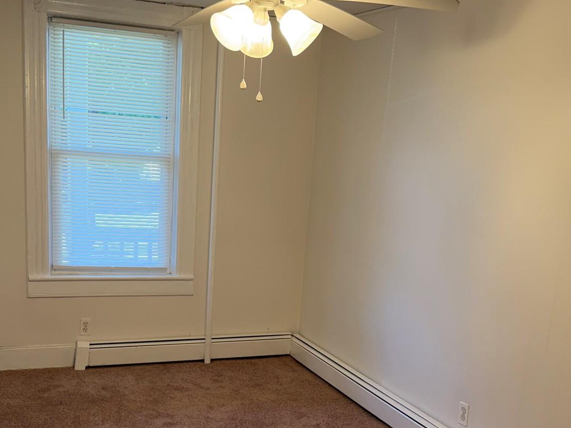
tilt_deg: -13.8
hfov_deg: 42.0
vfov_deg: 31.5
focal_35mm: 45
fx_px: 742
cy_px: 329
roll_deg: -3.7
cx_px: 255
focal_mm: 6.76
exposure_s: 1/120
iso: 160
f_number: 1.78
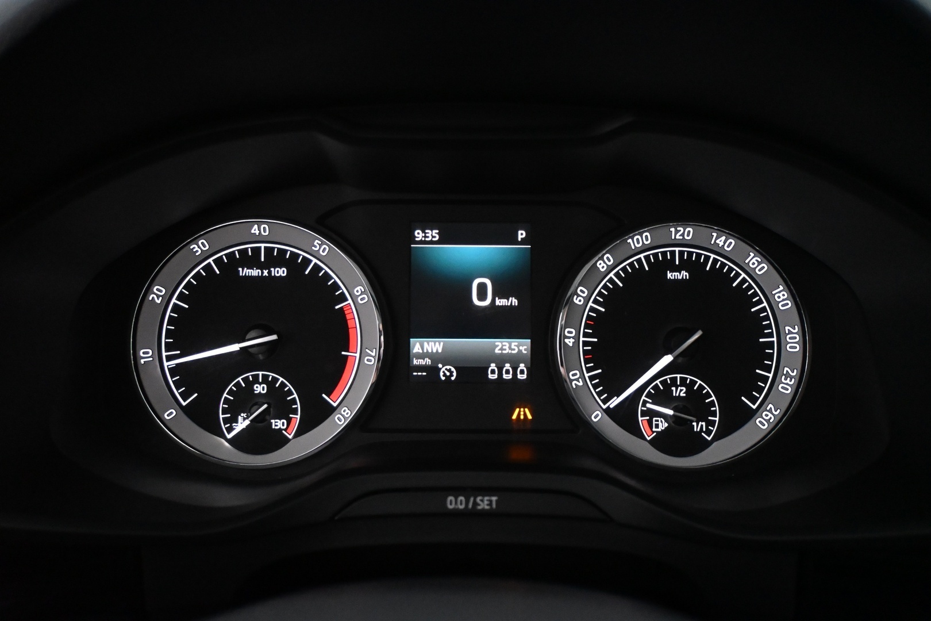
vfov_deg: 42.6
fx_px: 795
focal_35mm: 31
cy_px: 310
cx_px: 466
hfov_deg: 60.7
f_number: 3.8
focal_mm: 20.5
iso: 6400
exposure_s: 1/60
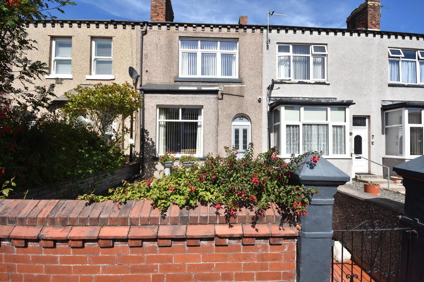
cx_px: 212
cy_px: 141
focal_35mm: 15
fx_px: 177
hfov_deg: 100.4
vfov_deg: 77.3
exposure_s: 1/500
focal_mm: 10
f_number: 8
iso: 200
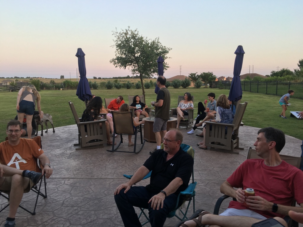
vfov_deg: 48.2
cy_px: 114
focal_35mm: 29
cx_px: 152
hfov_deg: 61.7
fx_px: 254
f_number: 2.2
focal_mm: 4.15
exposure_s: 1/60
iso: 25
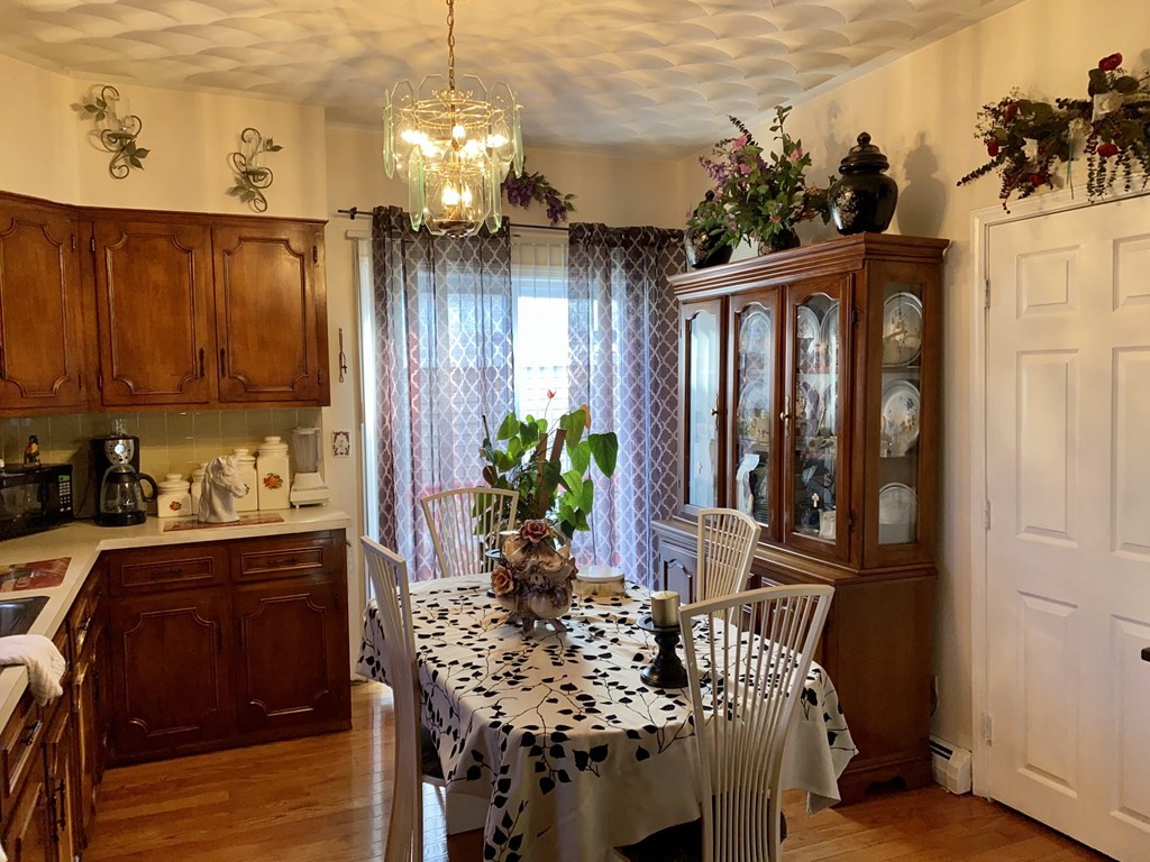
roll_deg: +0.8
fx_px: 864
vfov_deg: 53.1
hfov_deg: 67.3
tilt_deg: -3.3
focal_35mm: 26
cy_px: 431
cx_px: 575
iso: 32
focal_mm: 4.25
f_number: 1.8
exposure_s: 1/67
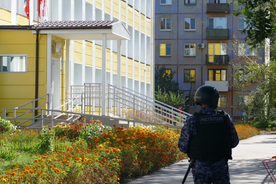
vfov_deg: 8.8
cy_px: 94
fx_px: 1188
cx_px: 150
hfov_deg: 13.3
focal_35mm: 155
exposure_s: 1/800
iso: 125
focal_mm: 50.69
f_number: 3.9
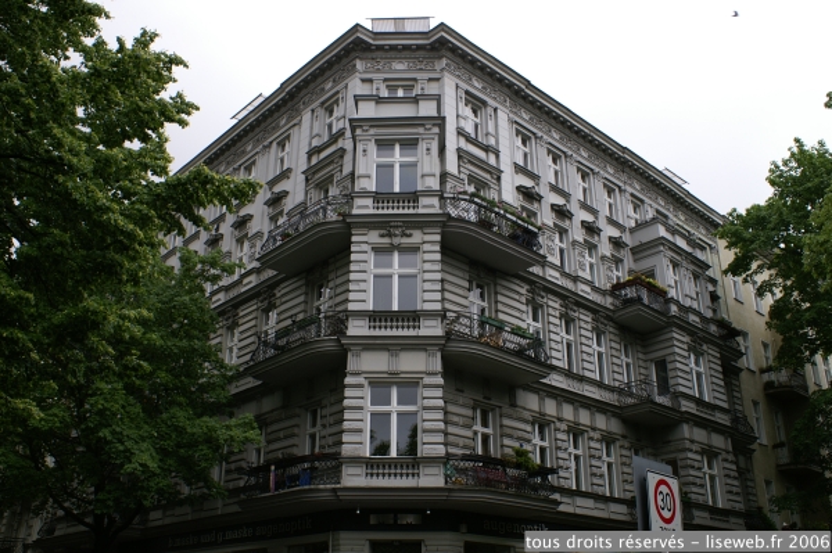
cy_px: 276
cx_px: 416
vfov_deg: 39.9
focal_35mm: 33
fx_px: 762
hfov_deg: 57.3
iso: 100
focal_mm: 22
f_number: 7.1
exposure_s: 1/50
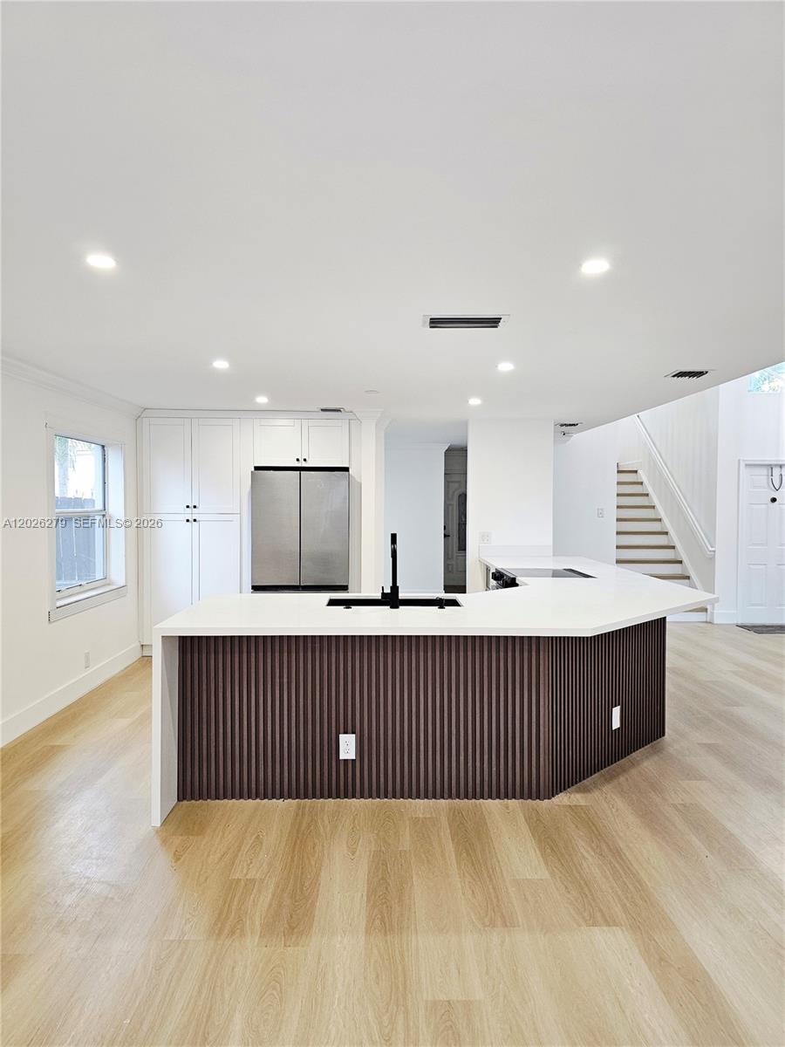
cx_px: 392
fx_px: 695
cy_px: 524
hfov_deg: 58.9
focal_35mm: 23
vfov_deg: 73.9
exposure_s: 1/120
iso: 200
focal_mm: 6.3
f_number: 1.7
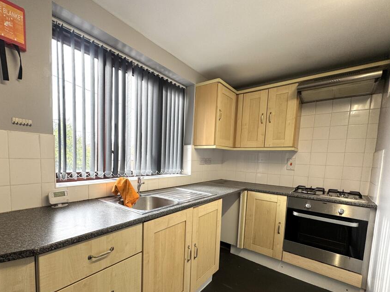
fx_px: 192
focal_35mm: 17
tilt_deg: -5.2
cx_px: 166
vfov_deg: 74.0
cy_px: 174
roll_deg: -1.6
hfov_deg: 90.4
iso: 80
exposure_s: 1/100
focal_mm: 2.22
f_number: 2.2
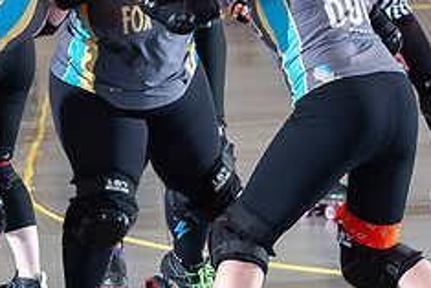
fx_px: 2959
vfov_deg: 5.6
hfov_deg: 8.3
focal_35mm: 247
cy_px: 60
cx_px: 11
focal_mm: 100
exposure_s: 1/160
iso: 640
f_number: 5.6
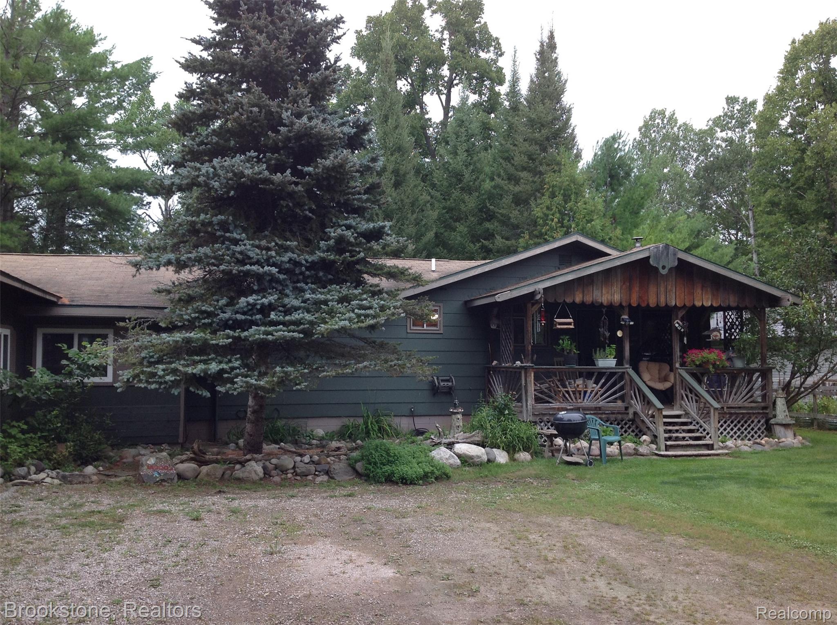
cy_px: 312
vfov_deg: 40.6
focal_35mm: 35
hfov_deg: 52.7
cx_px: 418
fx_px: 845
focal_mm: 4.28
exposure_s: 1/190
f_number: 2.4
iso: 50
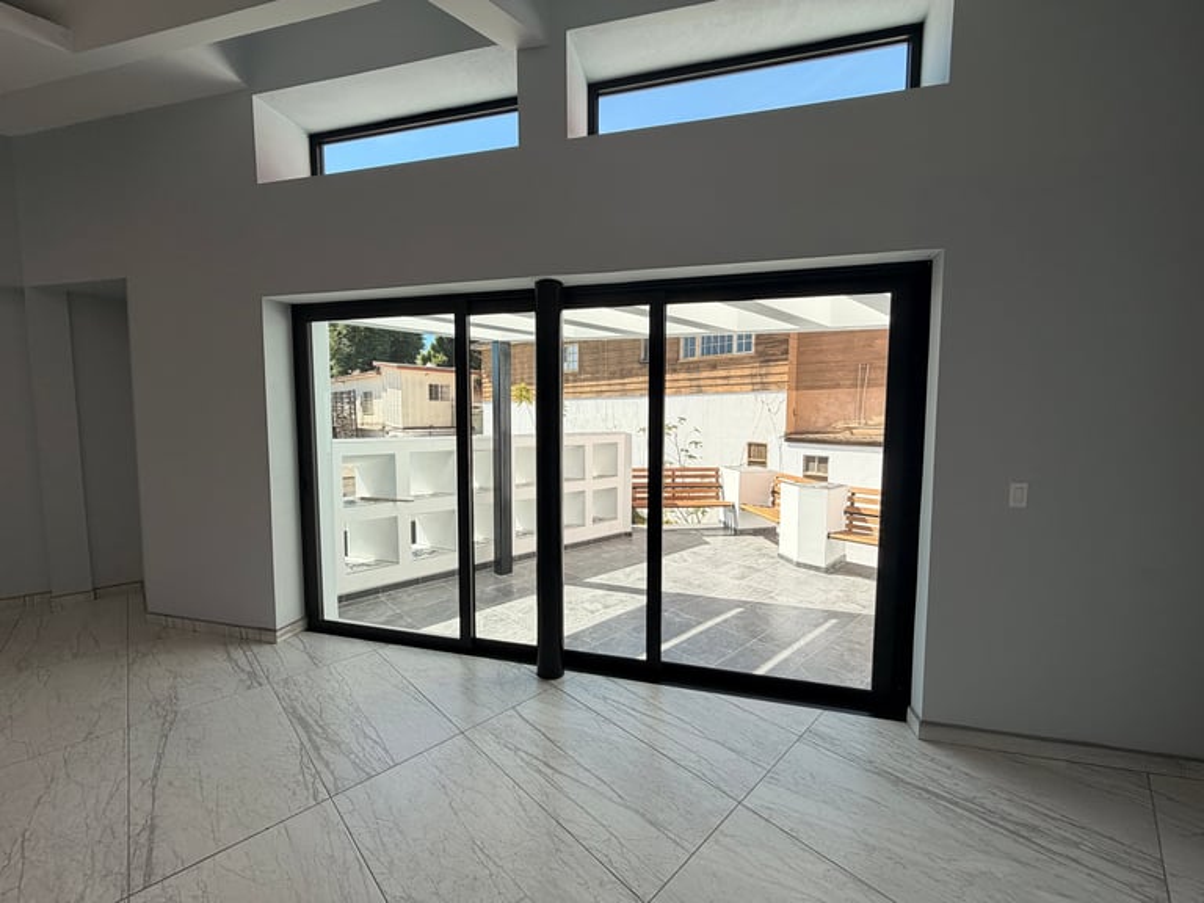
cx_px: 602
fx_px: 487
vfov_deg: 85.7
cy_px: 452
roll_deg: +0.2
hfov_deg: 102.1
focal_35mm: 14
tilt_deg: -3.7
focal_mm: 2.22
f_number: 2.2
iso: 40
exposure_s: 1/502
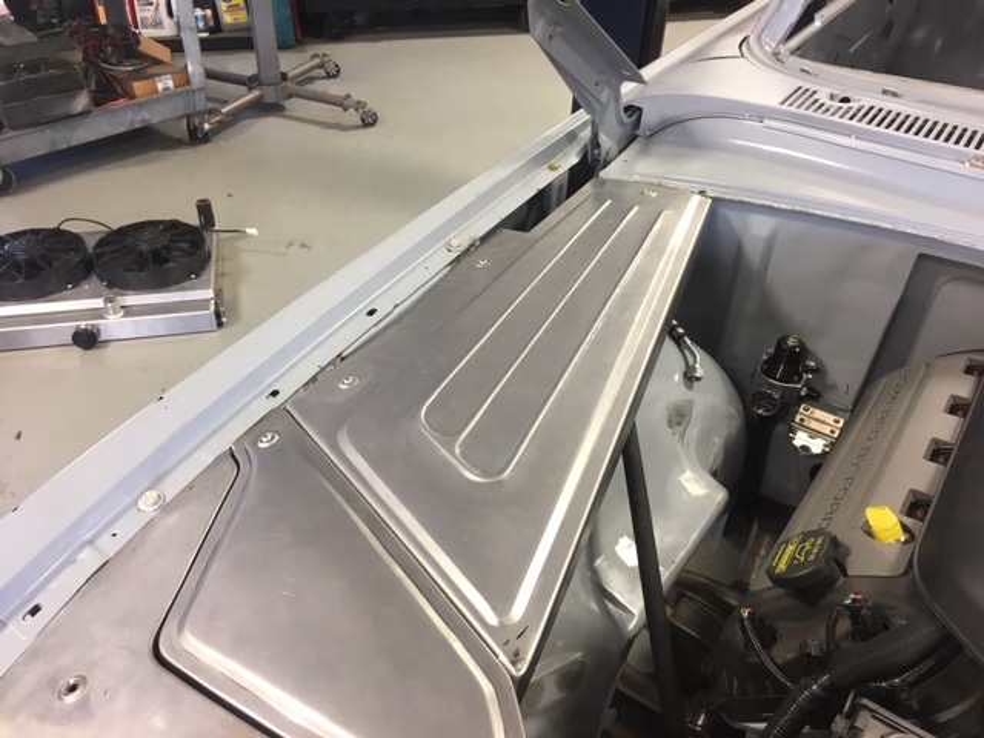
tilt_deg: -37.2
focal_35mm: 29
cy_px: 369
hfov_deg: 61.7
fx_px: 824
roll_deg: -2.3
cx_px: 492
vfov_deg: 48.2
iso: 64
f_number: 2.2
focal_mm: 4.15
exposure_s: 1/30
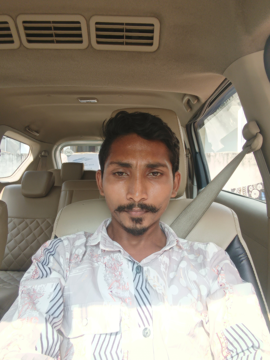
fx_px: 260
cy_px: 180
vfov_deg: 69.4
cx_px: 135
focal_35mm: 25
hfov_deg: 54.9
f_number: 2.23
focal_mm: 2.22
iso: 60
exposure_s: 1/100
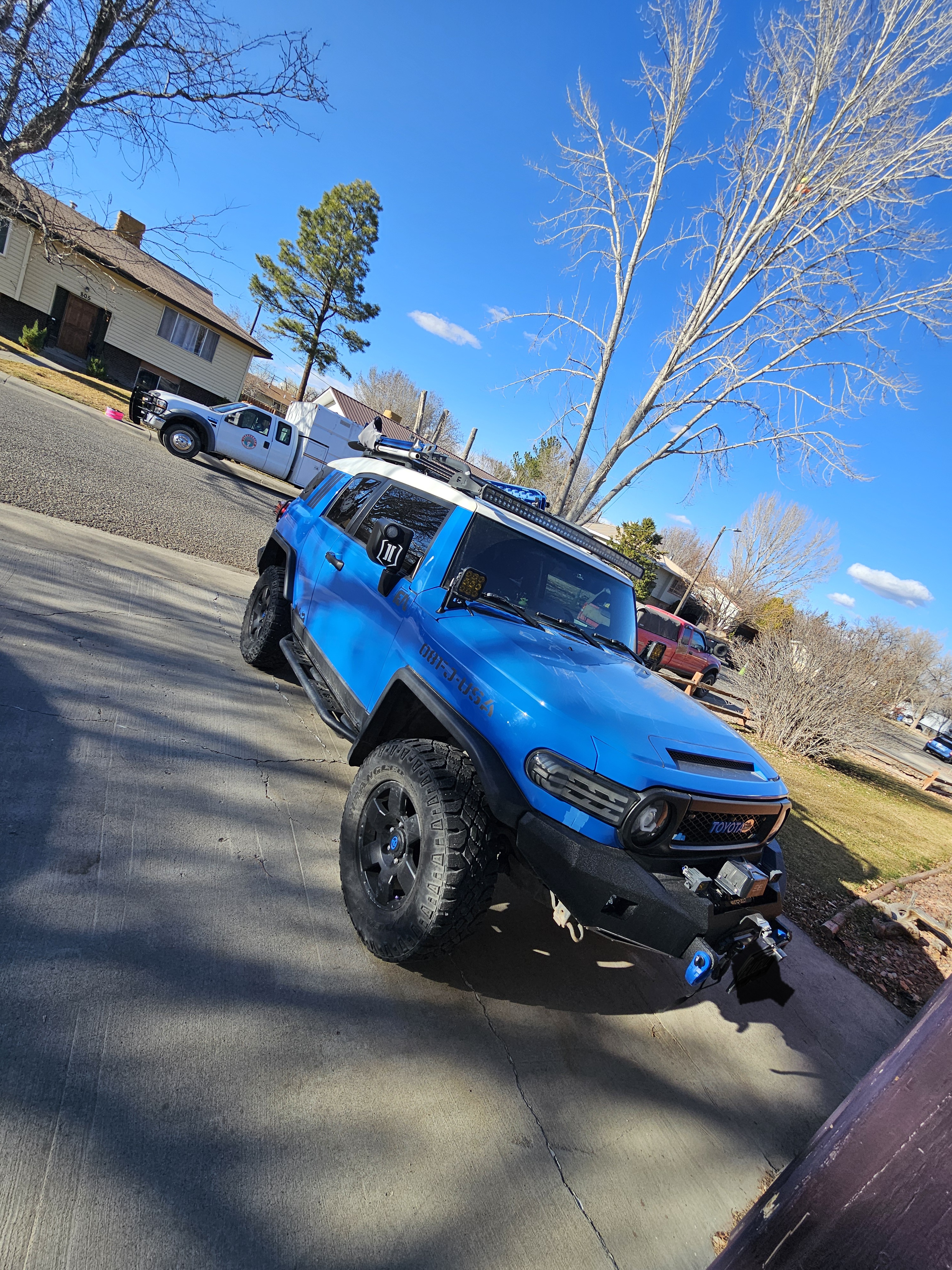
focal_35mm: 13
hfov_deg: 89.9
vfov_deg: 106.2
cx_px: 476
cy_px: 635
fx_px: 477
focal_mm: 2.2
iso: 50
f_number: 2.2
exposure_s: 1/1429
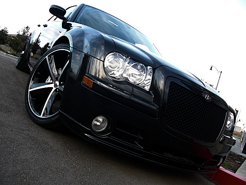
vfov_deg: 39.7
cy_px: 92
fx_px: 256
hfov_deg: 51.4
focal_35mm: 36
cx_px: 123
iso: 50
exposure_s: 1/100
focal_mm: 6.3
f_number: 2.8
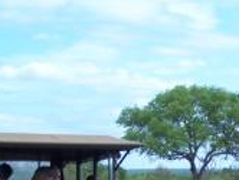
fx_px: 1044
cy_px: 217
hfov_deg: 12.9
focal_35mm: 151
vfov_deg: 9.7
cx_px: 235
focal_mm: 9.3
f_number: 3.1
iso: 80
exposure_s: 1/750
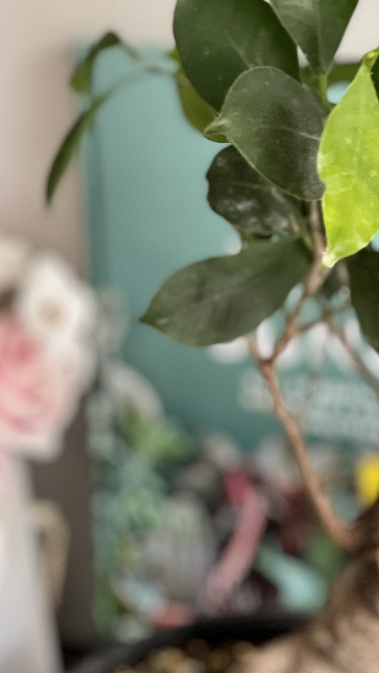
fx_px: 2233
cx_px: 412
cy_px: 377
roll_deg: +3.0
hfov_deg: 9.6
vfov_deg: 17.2
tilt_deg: -29.2
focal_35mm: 125
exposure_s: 1/40
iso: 250
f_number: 2.2
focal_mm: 7.5
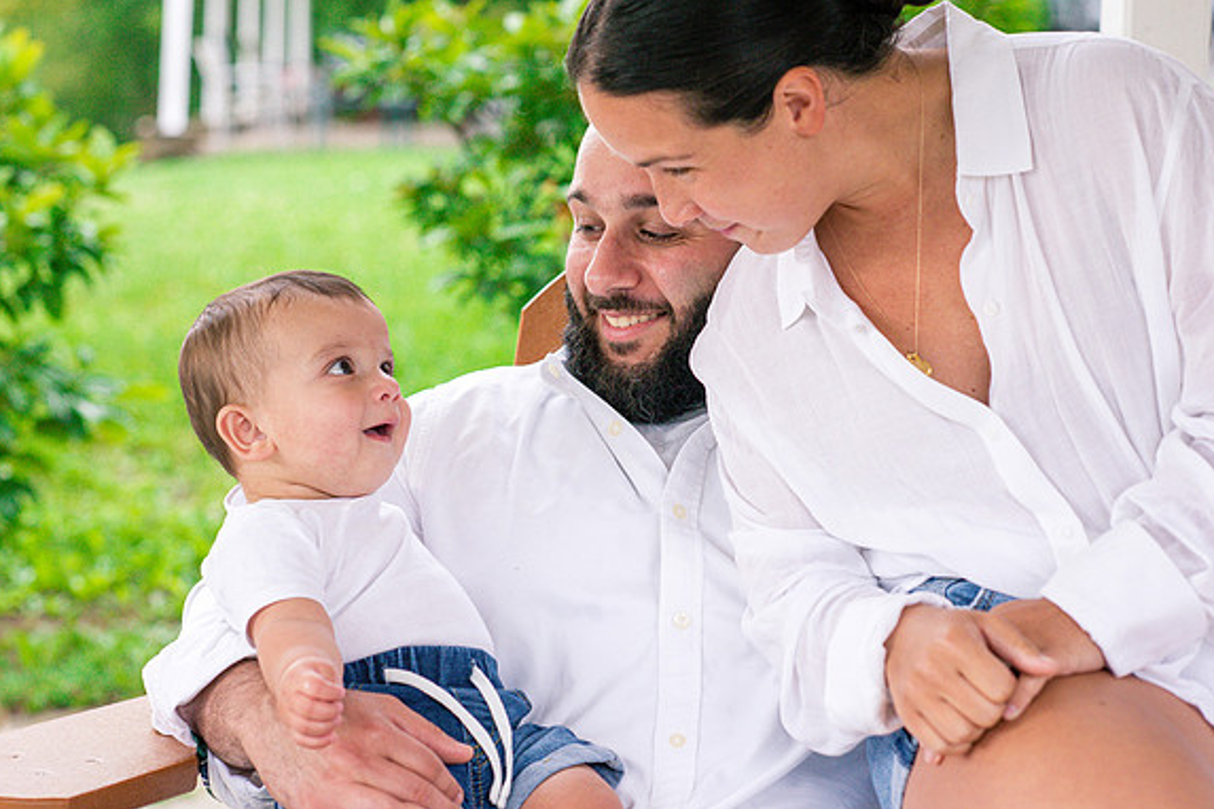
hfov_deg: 23.6
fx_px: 2900
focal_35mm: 86
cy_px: 403
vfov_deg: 15.9
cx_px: 606
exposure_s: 1/500
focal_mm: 85
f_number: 4
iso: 640
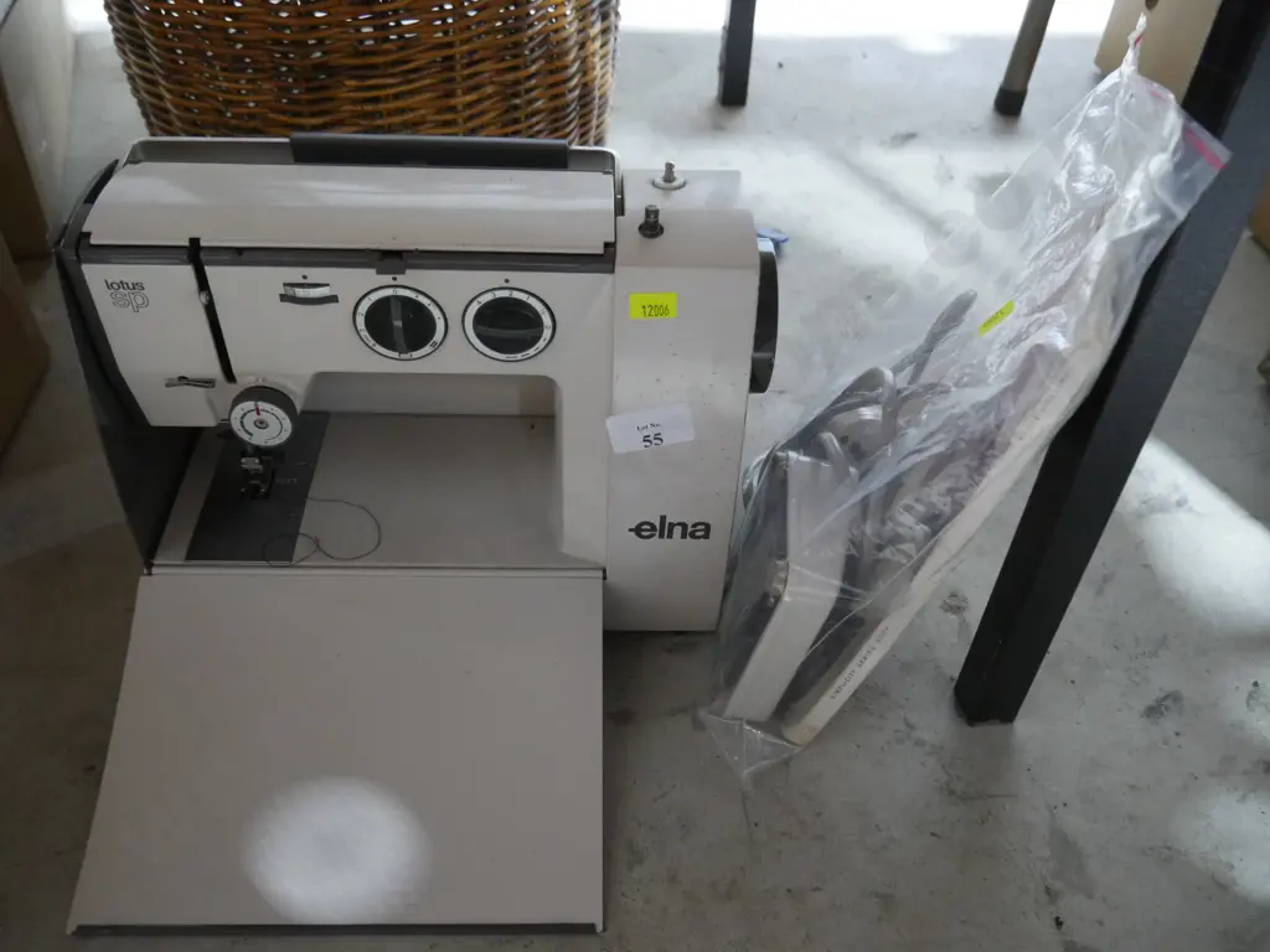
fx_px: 1101
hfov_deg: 60.0
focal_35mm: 30
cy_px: 476
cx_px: 635
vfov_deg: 46.8
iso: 3200
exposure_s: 1/60
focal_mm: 15
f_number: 3.6
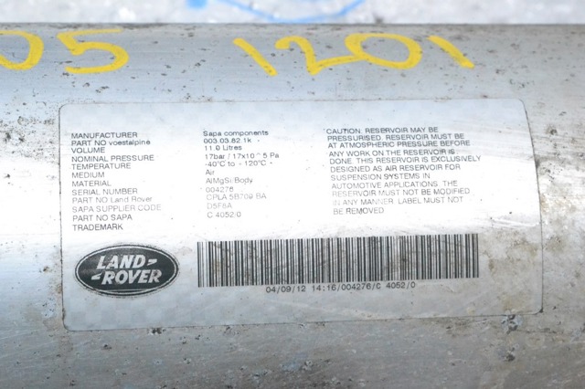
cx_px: 292
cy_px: 194
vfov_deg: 16.5
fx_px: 1340
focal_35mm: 82
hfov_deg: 24.6
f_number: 11
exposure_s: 1/160
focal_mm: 55
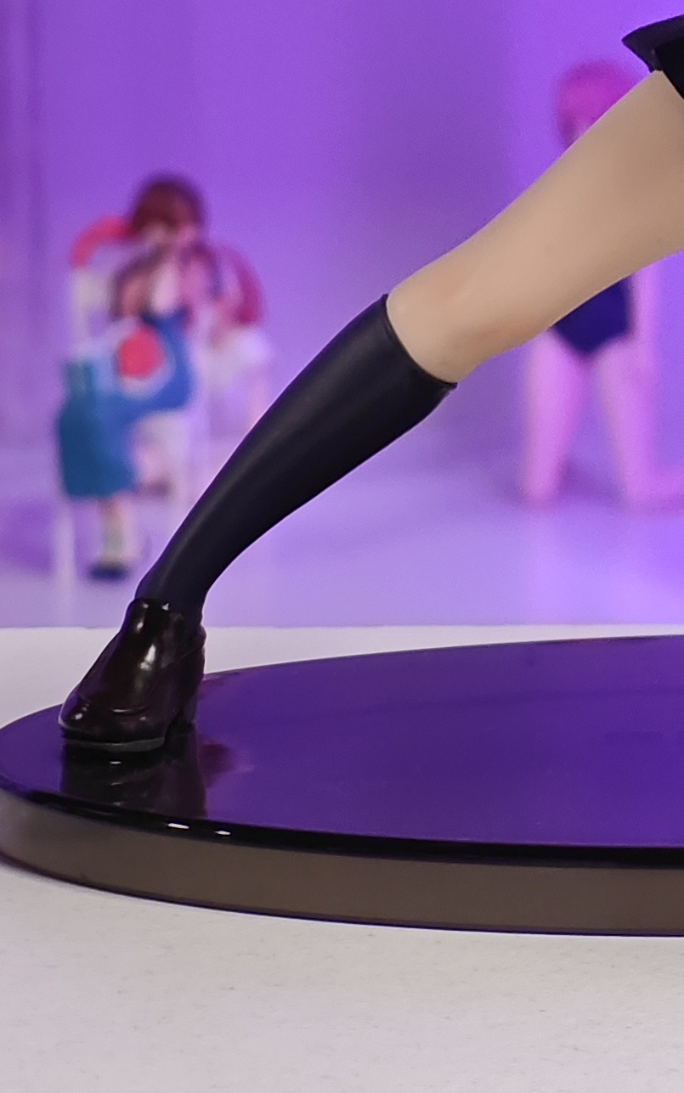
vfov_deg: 9.6
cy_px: -142
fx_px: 6409
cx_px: 924
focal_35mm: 215
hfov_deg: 6.1
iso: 800
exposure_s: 1/33.3
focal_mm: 7.48
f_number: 2.4
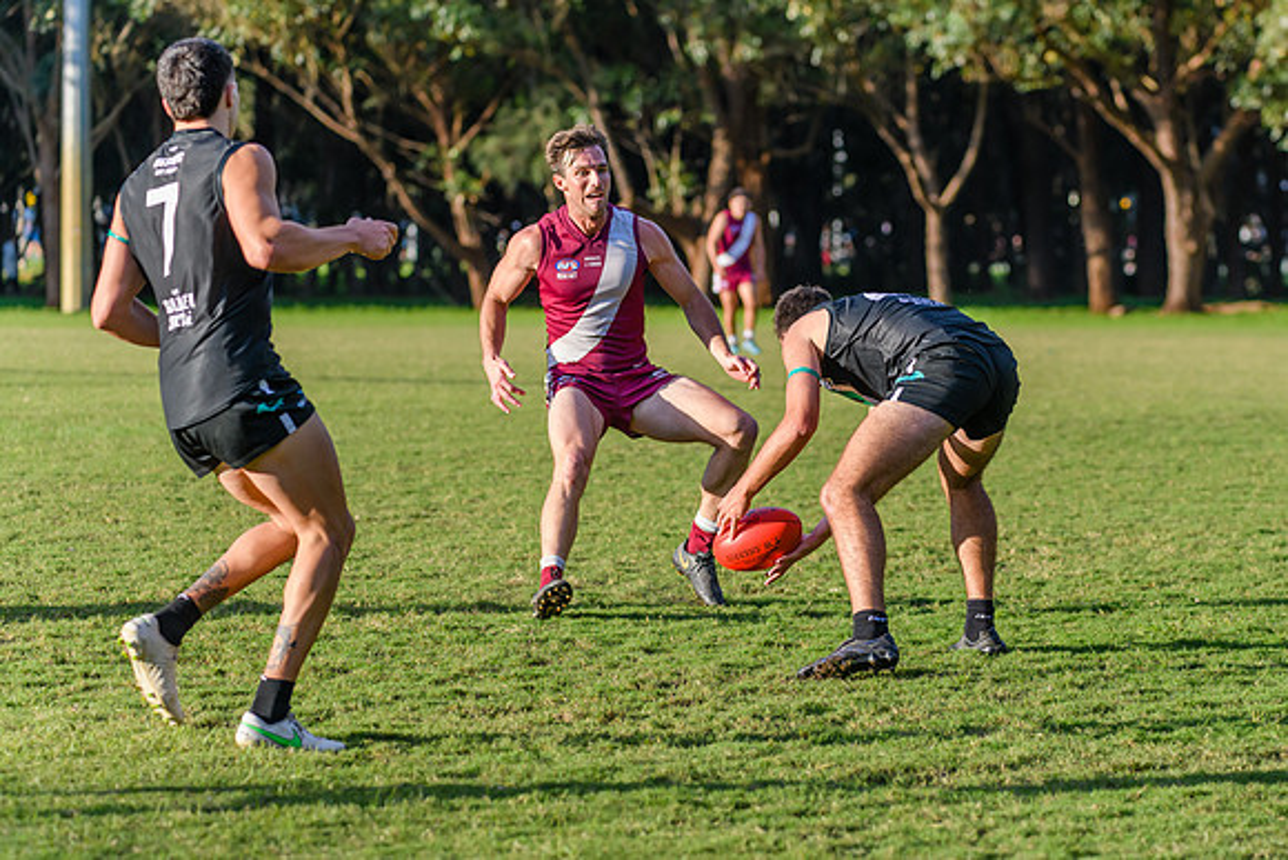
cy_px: 525
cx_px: 819
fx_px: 5716
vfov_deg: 8.6
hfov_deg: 12.8
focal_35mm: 160
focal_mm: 125
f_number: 4
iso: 800
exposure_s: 1/2500
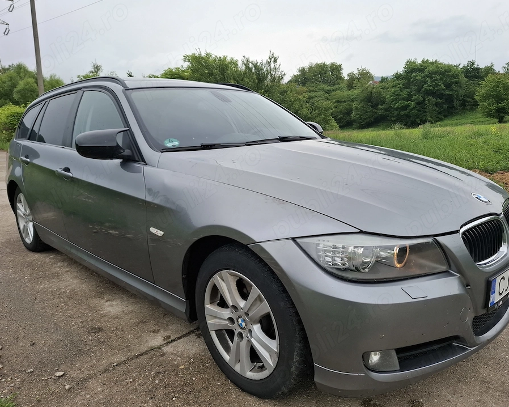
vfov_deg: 56.8
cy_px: 204
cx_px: 266
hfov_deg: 68.1
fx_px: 377
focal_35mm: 25
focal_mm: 5.54
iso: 50
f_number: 1.8
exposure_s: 1/193
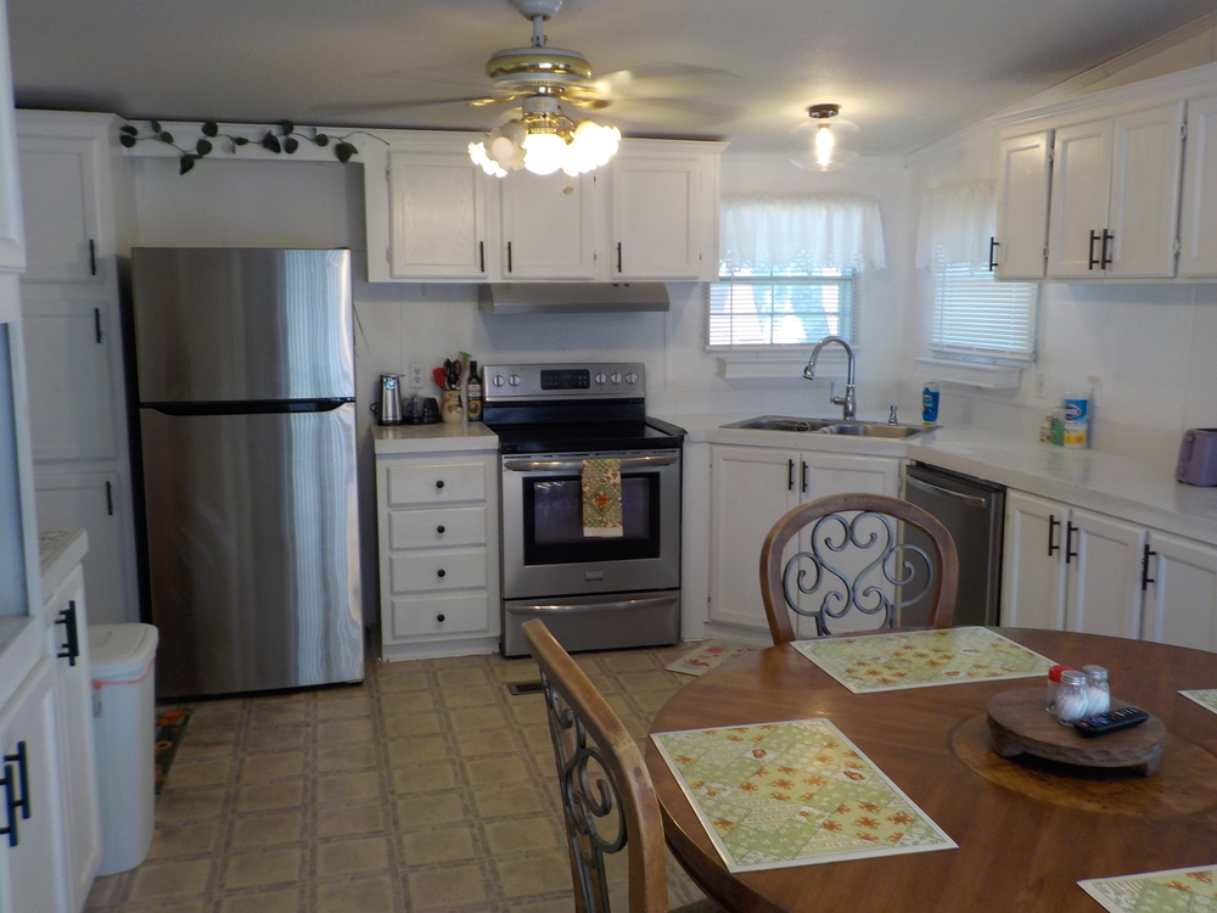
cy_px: 456
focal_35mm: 30
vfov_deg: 46.8
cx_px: 608
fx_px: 1055
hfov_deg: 60.0
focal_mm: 4.1
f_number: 3.3
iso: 125
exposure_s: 1/40
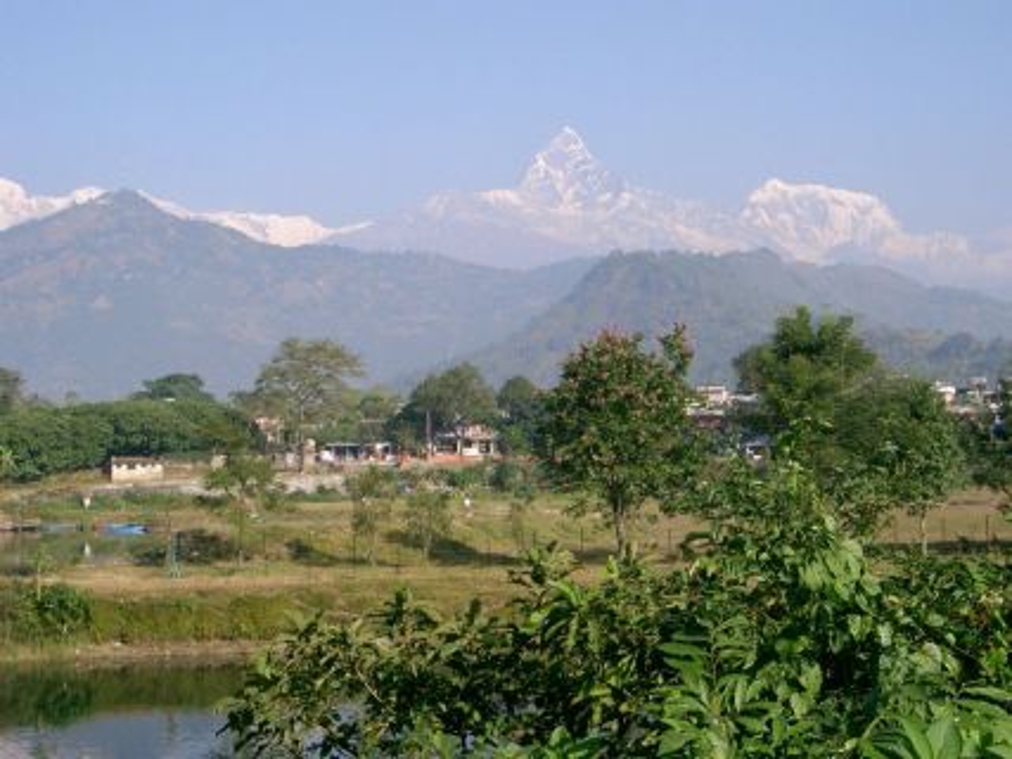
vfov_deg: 26.5
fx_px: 1607
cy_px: 380
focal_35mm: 55
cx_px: 506
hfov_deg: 34.9
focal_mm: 11.4
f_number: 5.6
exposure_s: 1/400
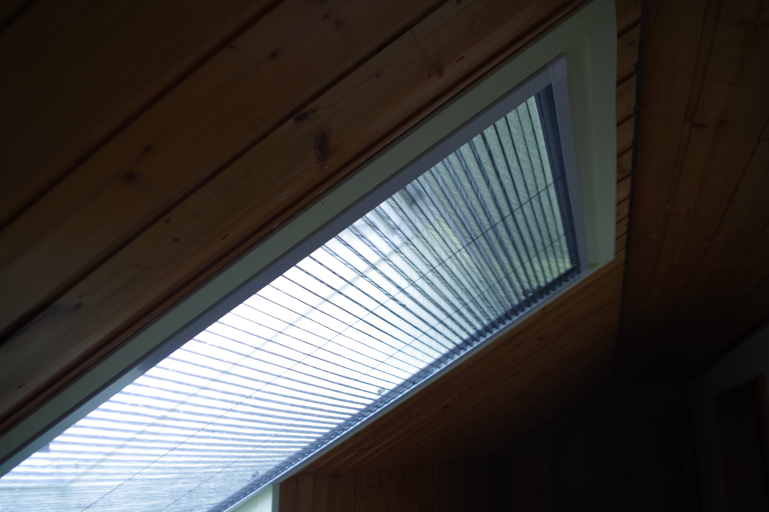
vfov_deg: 47.9
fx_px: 577
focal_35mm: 27
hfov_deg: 67.4
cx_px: 384
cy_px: 256
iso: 100
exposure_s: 1/40
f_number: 4
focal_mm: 18
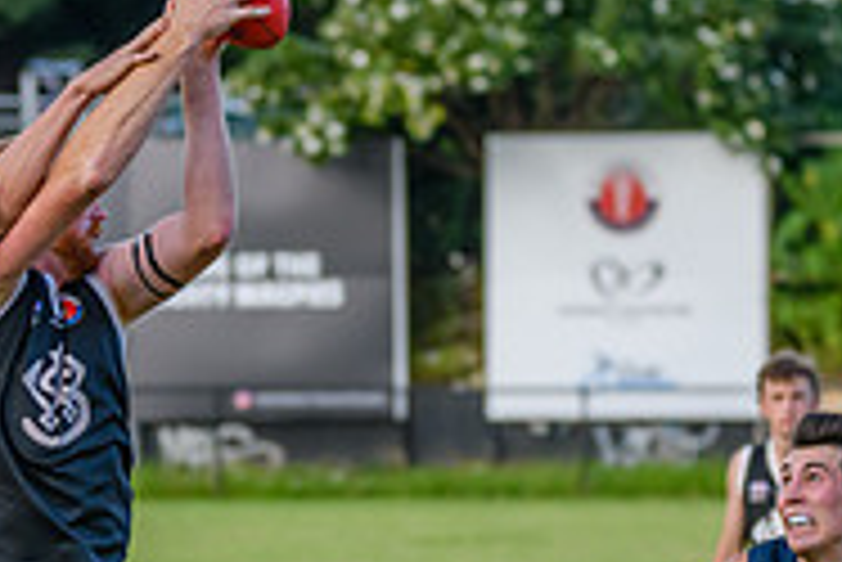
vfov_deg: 2.2
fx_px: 14980
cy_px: 668
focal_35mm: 640
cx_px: 83
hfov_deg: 3.2
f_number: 5.3
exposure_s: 1/2000
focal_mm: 200
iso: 1400
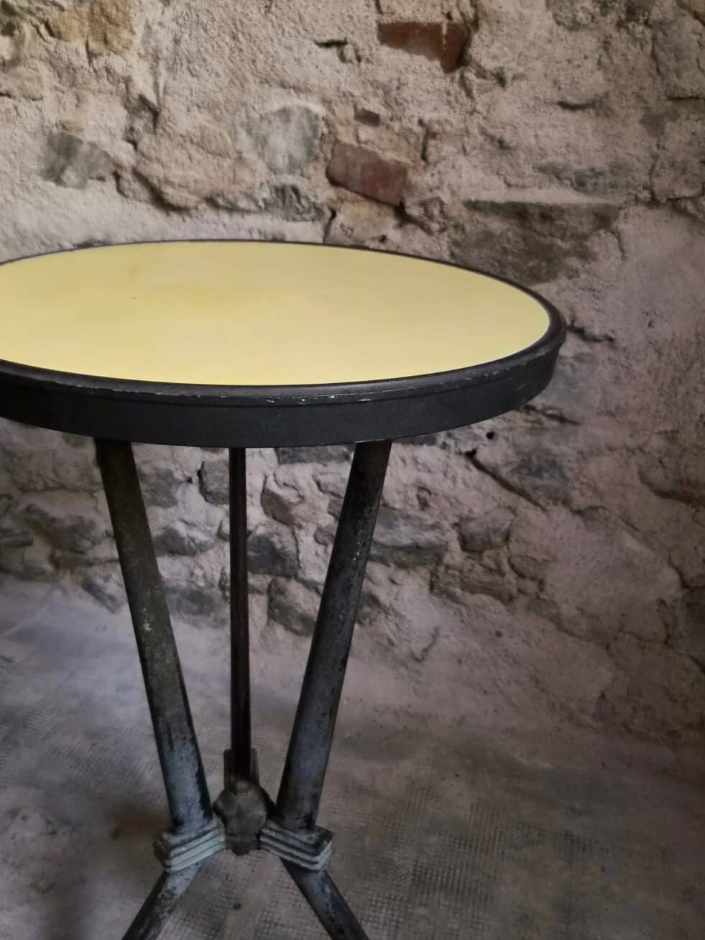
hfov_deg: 39.4
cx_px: 259
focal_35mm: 36
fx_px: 978
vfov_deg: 51.3
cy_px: 441
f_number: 1.8
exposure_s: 1/100
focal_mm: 5.4
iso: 2000
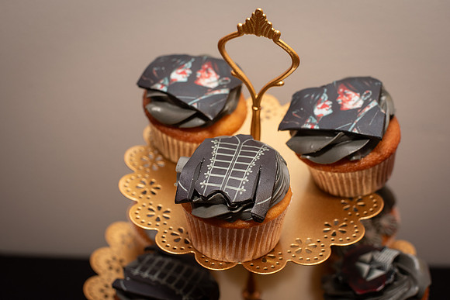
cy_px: 150
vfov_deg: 27.0
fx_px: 625
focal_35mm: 50
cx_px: 225
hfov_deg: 39.6
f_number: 5
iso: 500
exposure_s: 1/200
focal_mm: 50
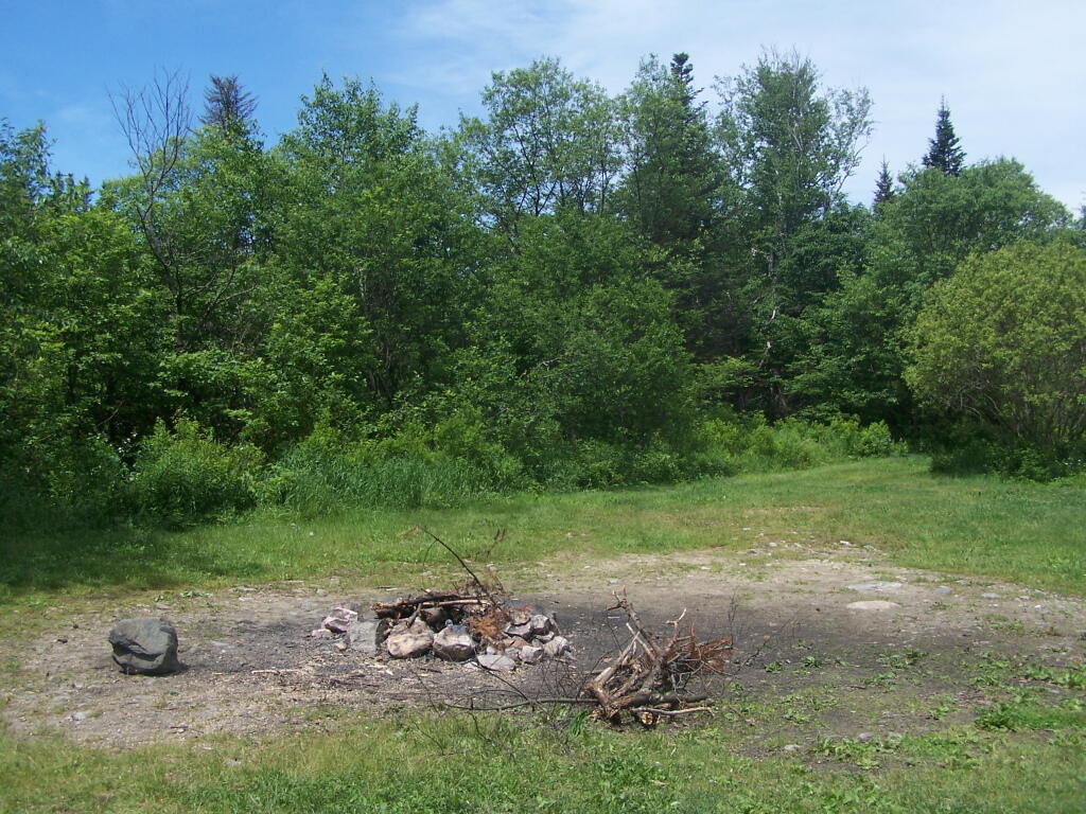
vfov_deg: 37.7
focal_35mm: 38
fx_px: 1192
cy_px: 407
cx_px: 543
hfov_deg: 49.0
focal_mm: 6.3
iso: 80
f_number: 4
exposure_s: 1/640
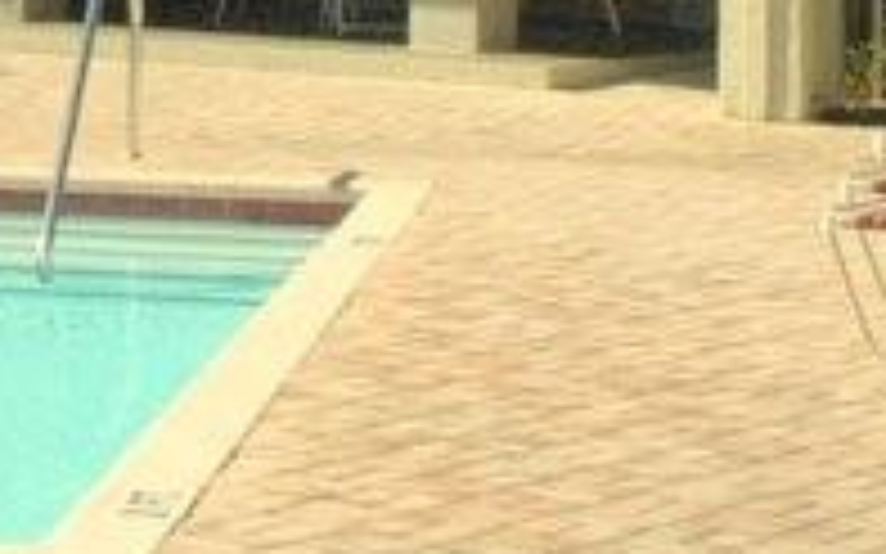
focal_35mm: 149
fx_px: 3597
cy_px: -387
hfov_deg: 13.5
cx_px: -306
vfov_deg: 8.5
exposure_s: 1/500
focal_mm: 24
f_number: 20
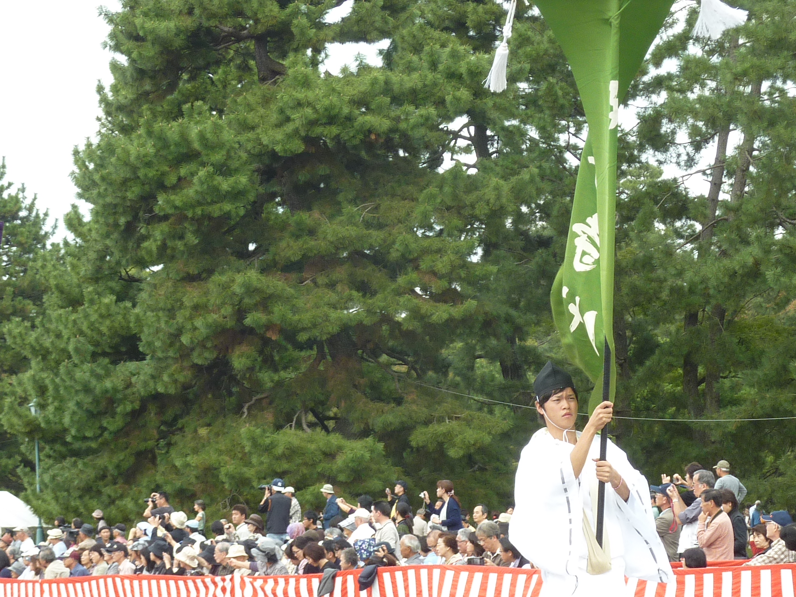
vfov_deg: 11.3
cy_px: 298
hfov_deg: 15.1
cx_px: 398
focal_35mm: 131
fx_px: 3012
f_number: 4.1
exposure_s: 1/125
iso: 80
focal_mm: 11.9
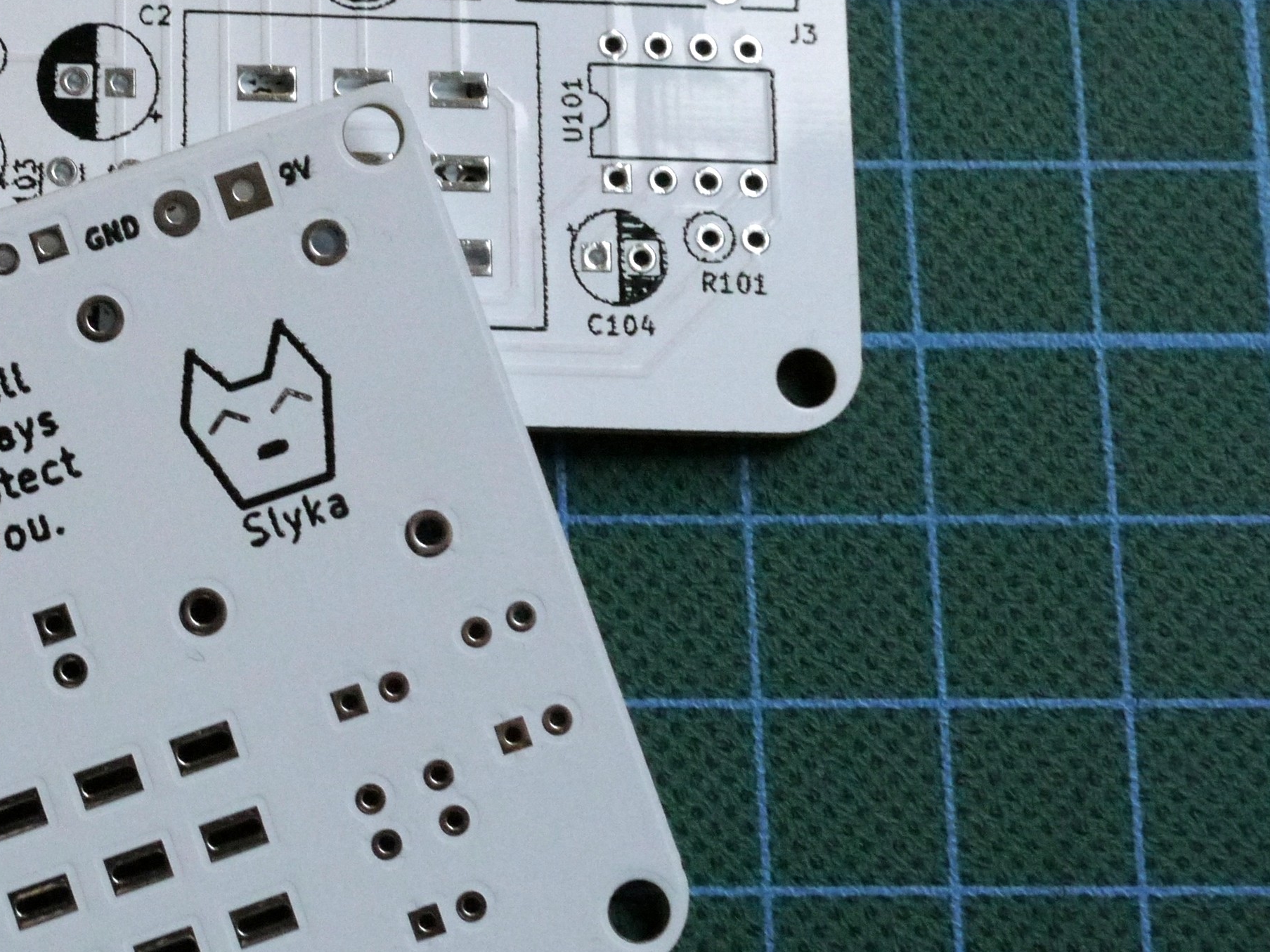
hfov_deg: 18.6
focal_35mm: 102
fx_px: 3742
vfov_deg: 14.5
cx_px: -98
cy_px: 263
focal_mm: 20
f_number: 5.6
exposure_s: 1/60
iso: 1600
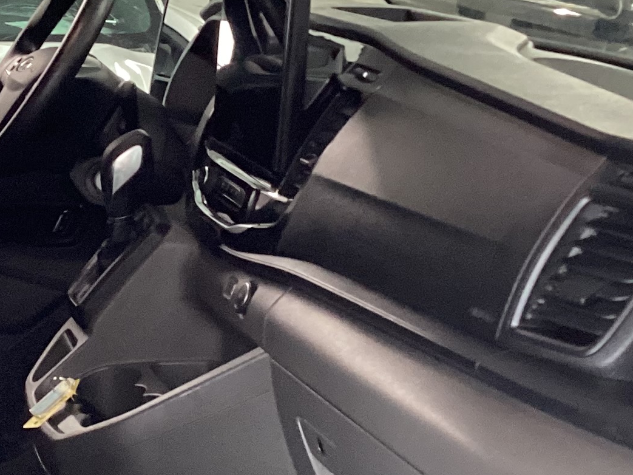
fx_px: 1774
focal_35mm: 97
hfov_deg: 19.6
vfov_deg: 15.2
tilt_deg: -14.0
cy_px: 264
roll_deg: -0.7
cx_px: -22
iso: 320
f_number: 2.4
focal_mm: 3.3
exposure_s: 1/40
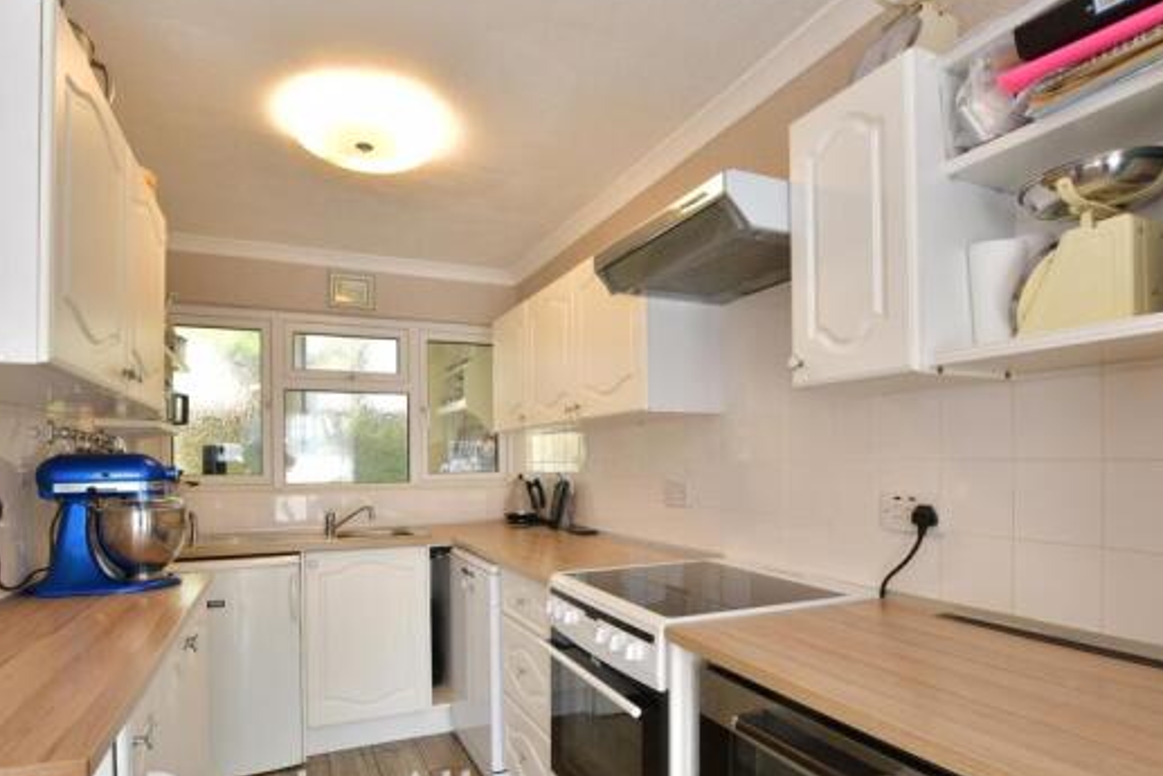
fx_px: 614
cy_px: 460
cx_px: 557
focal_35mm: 19
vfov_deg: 64.1
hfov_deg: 86.8
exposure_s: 1/6
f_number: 8
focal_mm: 10
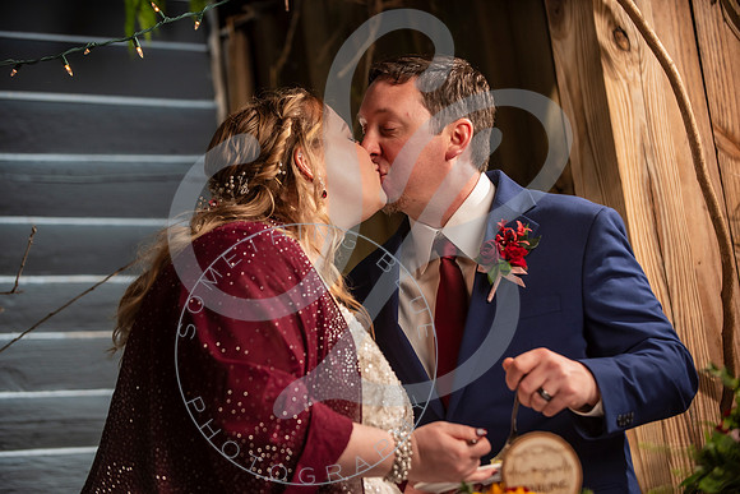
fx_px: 2159
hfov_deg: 19.5
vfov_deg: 13.0
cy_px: 247
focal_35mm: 105
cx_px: 370
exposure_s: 1/200
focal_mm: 105
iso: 200
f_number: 2.8
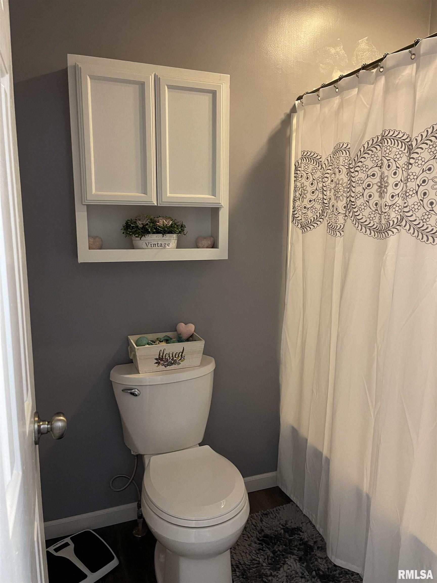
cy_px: 292
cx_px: 218
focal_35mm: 26
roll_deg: -0.7
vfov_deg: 67.3
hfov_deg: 53.1
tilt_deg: -10.3
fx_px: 438
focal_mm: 5.1
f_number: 1.6
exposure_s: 1/30
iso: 500
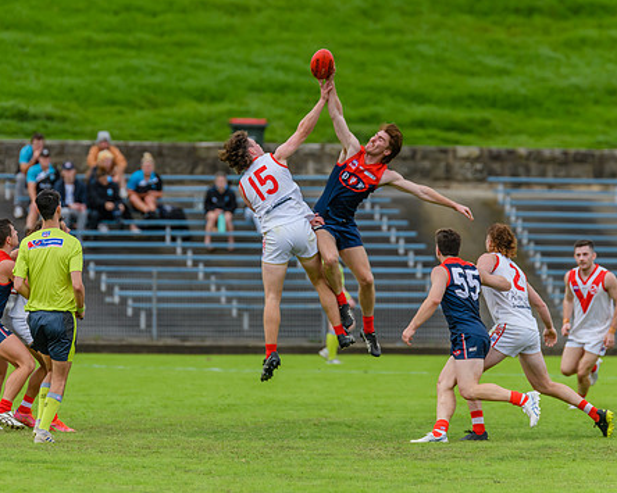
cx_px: 279
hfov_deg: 4.0
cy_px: 218
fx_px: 8928
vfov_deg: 3.2
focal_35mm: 489
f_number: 5.6
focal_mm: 380
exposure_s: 1/2500
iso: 800
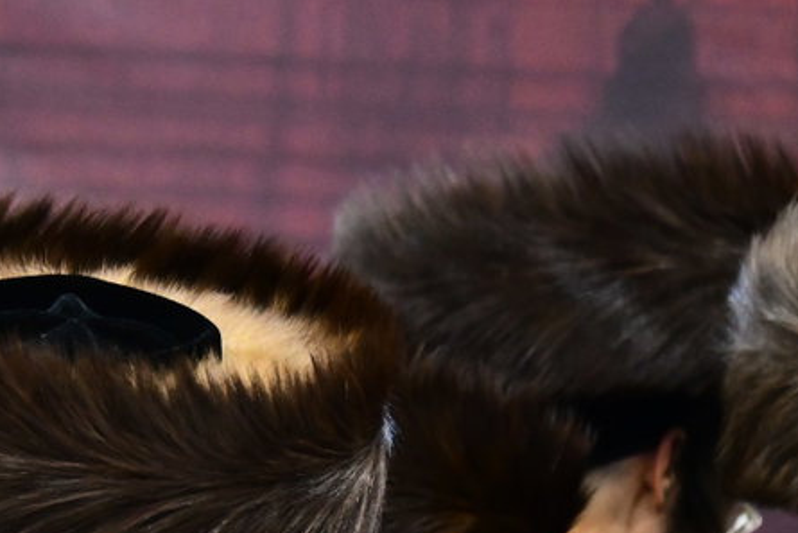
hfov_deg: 5.6
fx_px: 8093
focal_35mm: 365
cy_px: 737
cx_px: -186
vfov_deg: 3.8
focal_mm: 116
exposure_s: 1/125
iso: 4000
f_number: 5.6
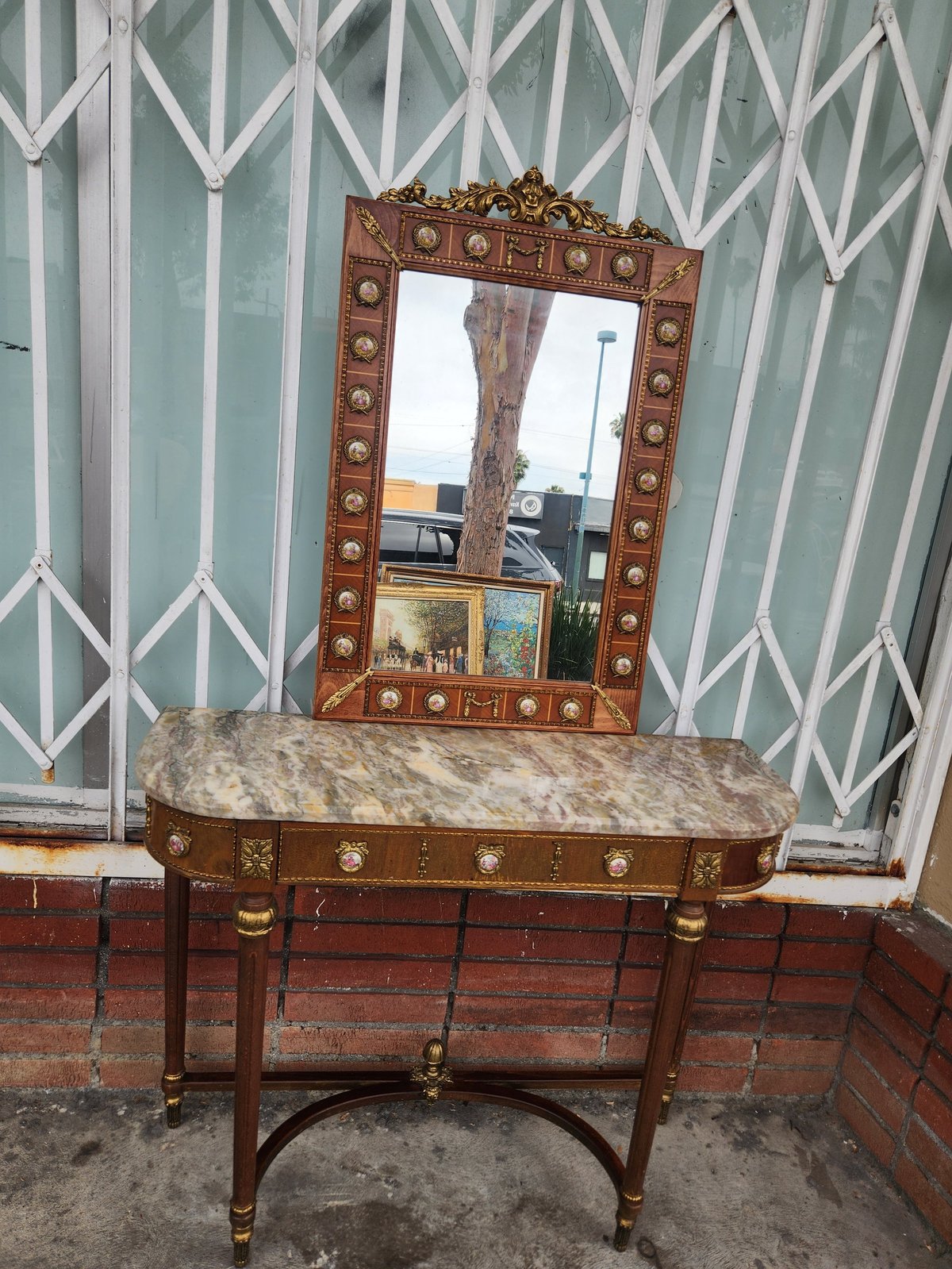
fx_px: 843
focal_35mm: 23
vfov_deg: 73.9
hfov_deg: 58.9
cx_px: 476
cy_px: 634
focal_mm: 5.4
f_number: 1.8
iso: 20
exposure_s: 1/475
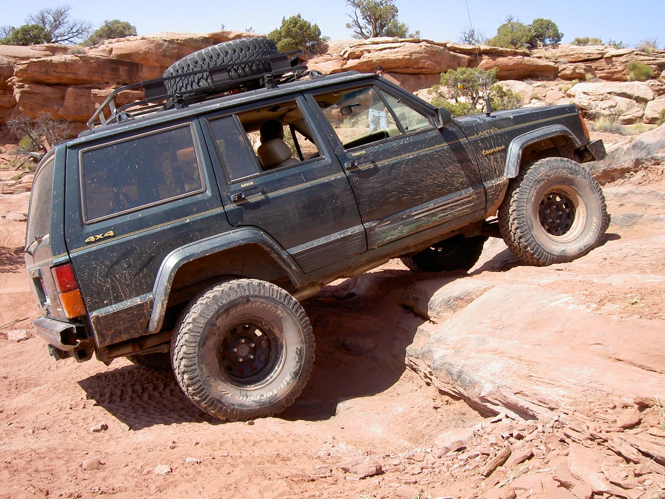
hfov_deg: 47.9
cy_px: 250
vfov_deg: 36.8
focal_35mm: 39
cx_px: 332
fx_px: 749
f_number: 4.7
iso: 100
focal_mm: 8
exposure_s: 1/250
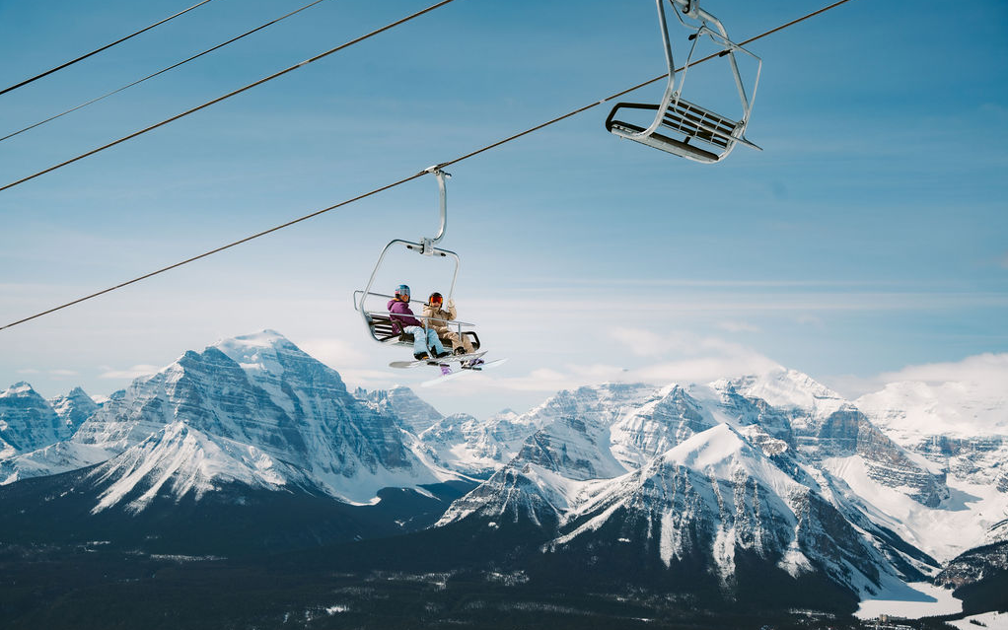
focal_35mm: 52
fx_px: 1429
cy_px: 323
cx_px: 504
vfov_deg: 24.9
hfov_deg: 38.9
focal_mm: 50.9
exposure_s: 1/2500
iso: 125
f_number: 6.3
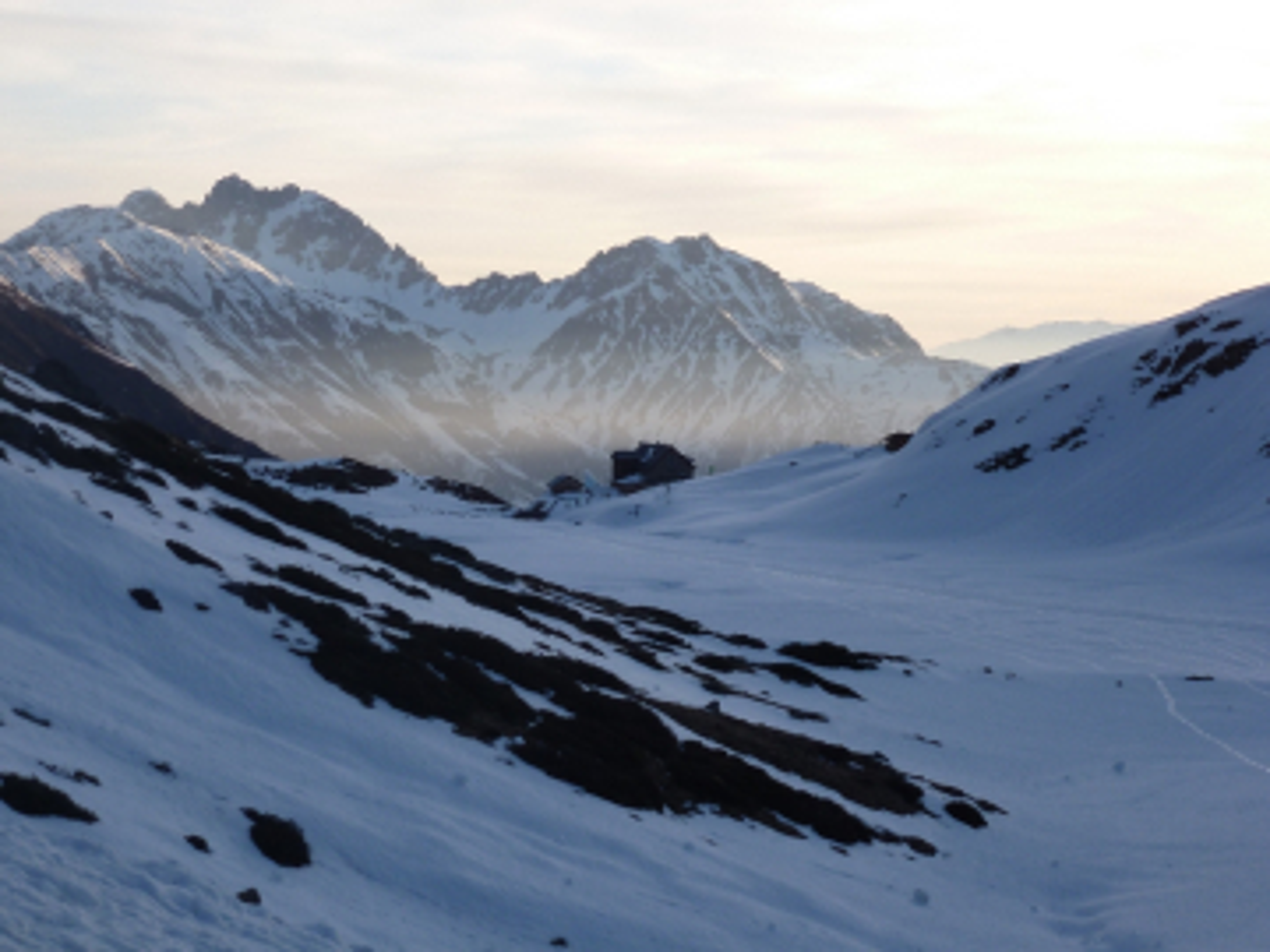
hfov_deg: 20.4
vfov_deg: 15.4
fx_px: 3522
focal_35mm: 96
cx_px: 635
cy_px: 476
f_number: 5
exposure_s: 1/200
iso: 100
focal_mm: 17.3
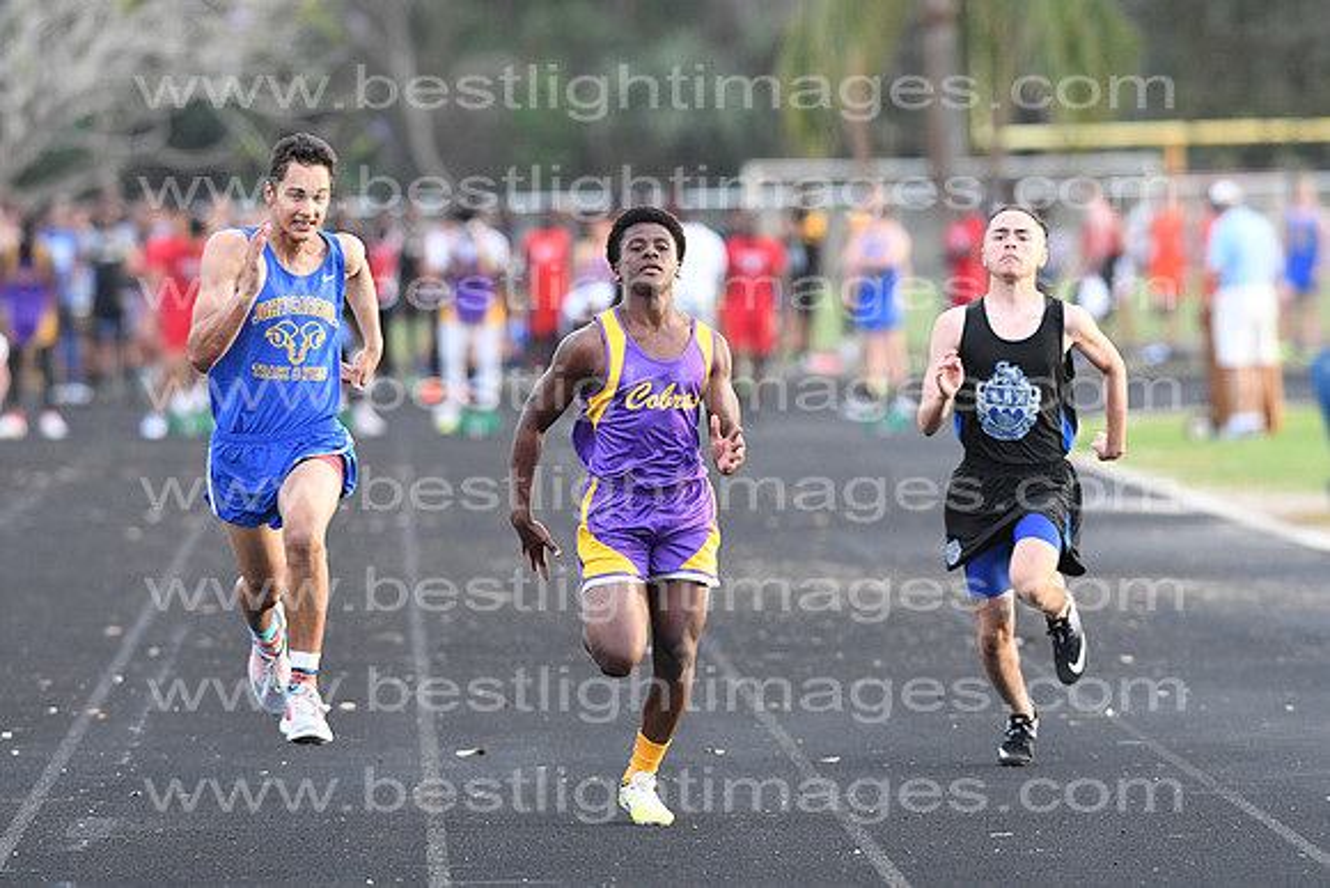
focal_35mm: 450
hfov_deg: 4.6
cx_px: 665
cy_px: 444
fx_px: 16628
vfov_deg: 3.1
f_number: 4
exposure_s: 1/1600
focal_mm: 300
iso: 3200
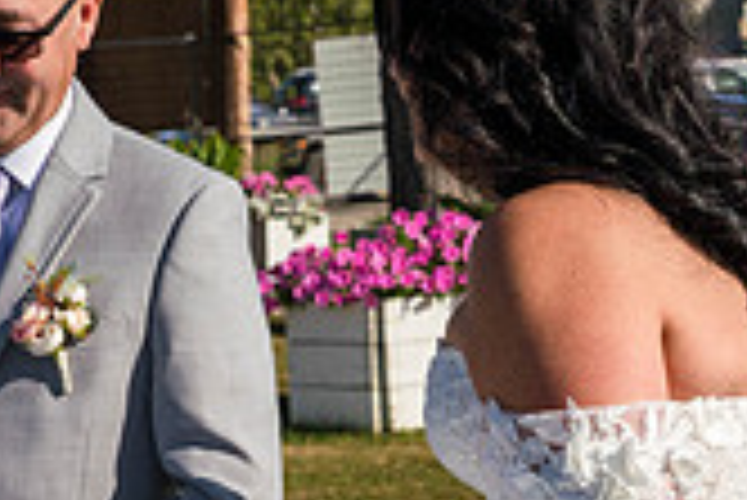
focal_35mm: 161
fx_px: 3344
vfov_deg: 8.5
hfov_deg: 12.7
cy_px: 592
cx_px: 171
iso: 250
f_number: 6.3
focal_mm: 46
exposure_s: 1/1250
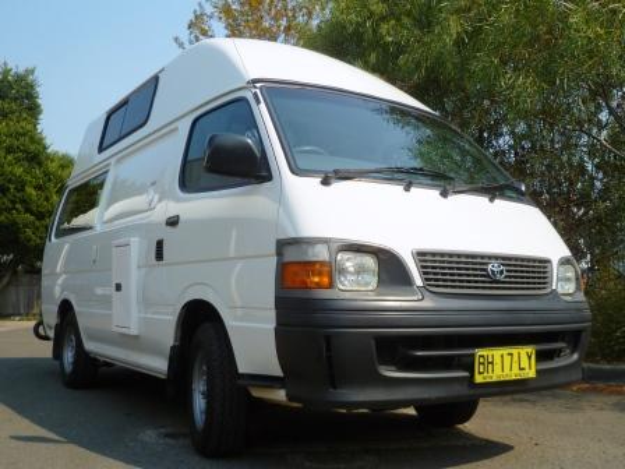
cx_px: 312
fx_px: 668
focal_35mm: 37
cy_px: 234
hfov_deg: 50.1
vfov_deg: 38.7
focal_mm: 6.6
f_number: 3.1
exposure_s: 1/1000
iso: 80
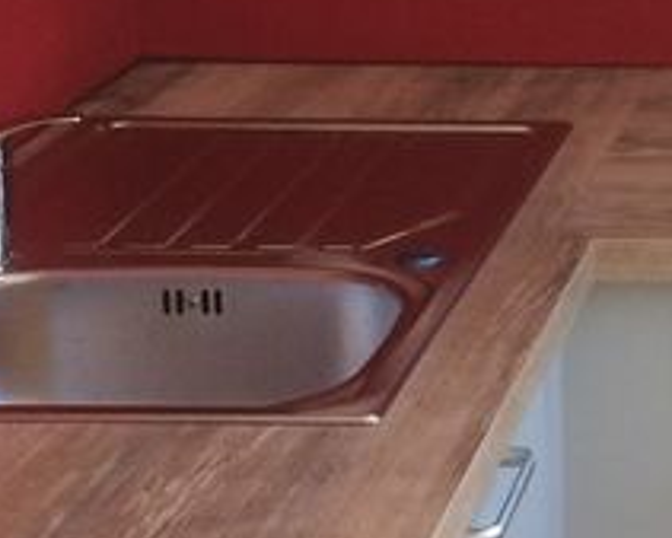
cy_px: -25
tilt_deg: -9.7
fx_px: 2666
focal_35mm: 134
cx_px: 892
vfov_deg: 11.4
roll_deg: -0.6
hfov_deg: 13.8
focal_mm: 4.15
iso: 64
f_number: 2.2
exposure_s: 1/33
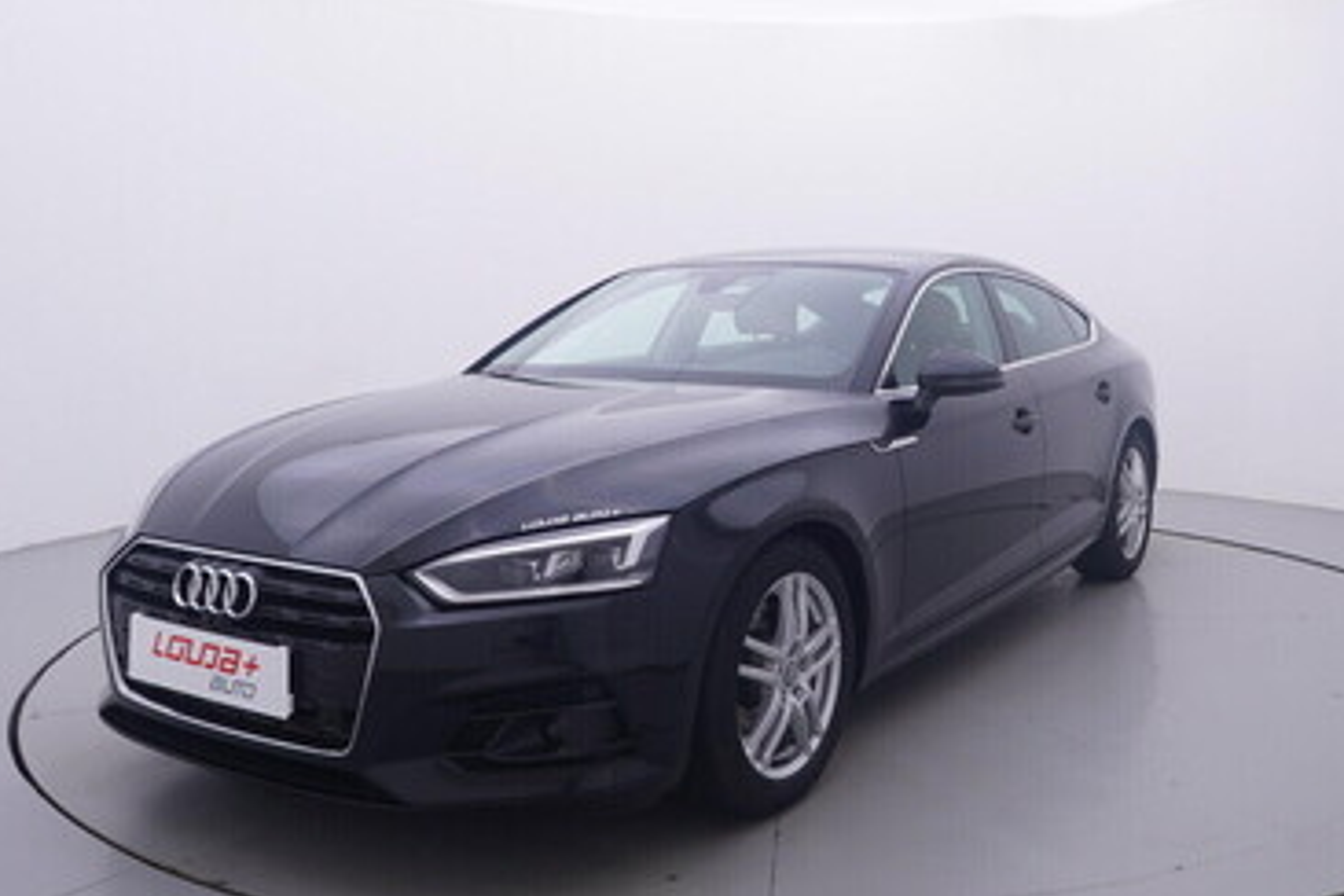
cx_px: 802
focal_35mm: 34
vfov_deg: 39.0
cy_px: 369
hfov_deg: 55.8
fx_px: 1260
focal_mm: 15
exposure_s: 1/80
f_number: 5
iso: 200
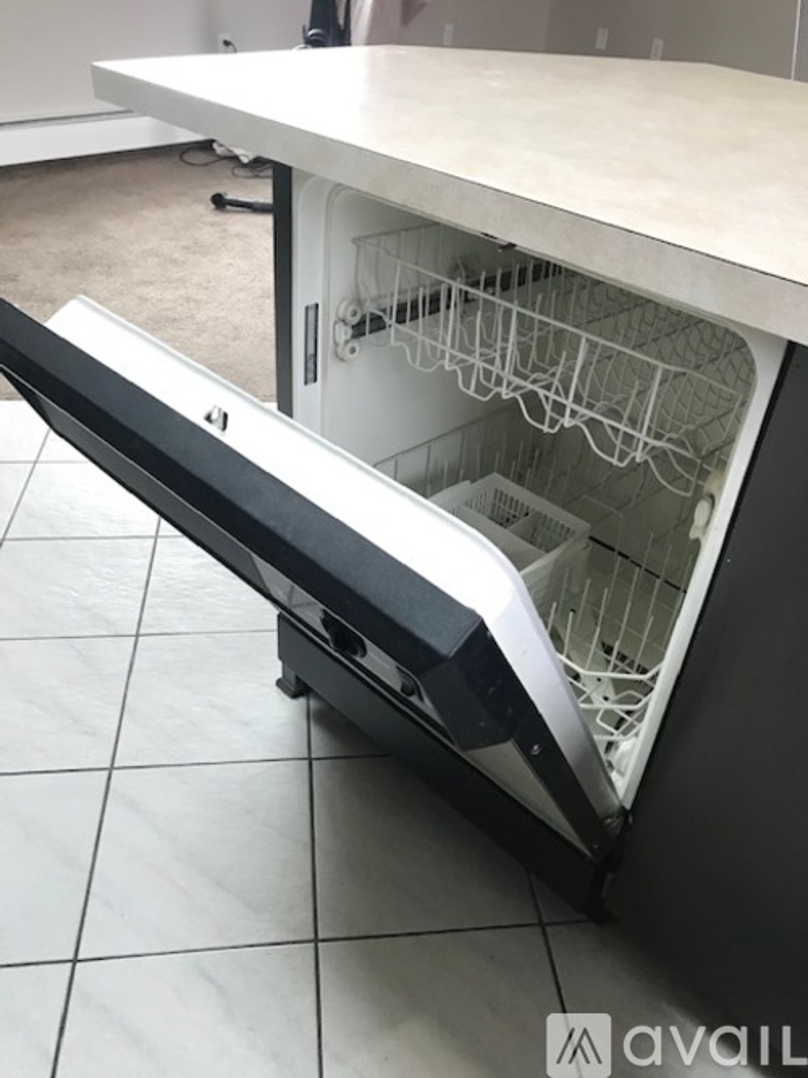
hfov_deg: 49.7
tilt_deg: -34.7
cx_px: 404
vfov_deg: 63.5
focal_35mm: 28
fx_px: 872
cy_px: 539
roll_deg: -4.4
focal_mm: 3.99
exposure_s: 1/30
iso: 40
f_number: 1.8
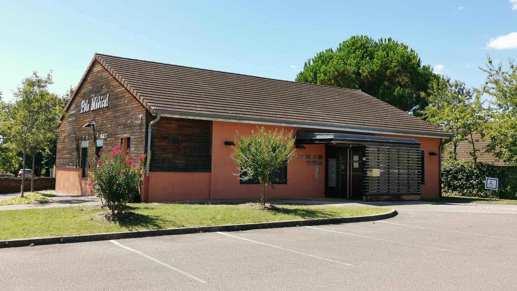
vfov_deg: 31.1
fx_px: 521
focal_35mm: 38
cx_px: 253
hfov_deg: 52.8
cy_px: 118
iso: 50
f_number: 1.8
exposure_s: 1/1120
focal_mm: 5.58
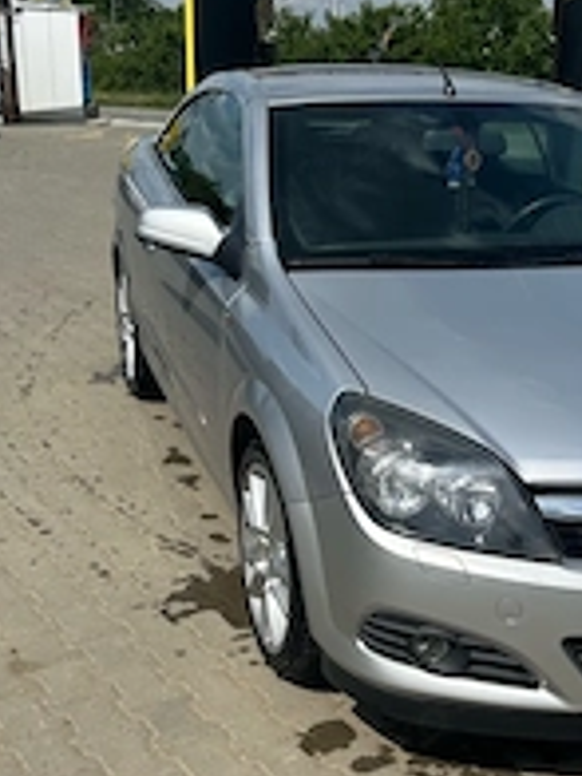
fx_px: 1188
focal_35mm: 53
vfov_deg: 35.7
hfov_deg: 27.3
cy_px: 538
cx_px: 400
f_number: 1.5
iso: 50
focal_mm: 5.7
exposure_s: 1/6579
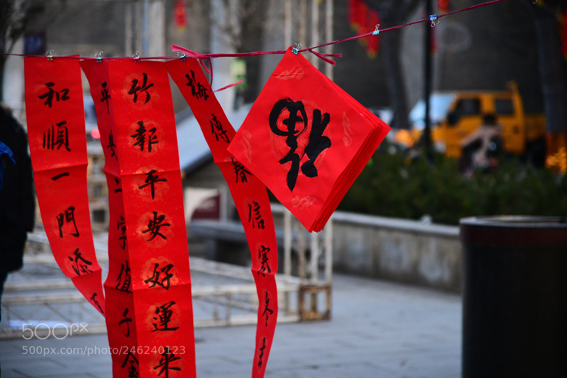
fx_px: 1891
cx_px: 284
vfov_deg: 11.4
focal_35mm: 120
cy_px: 189
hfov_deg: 17.1
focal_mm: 120
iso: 1800
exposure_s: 1/800
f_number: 4
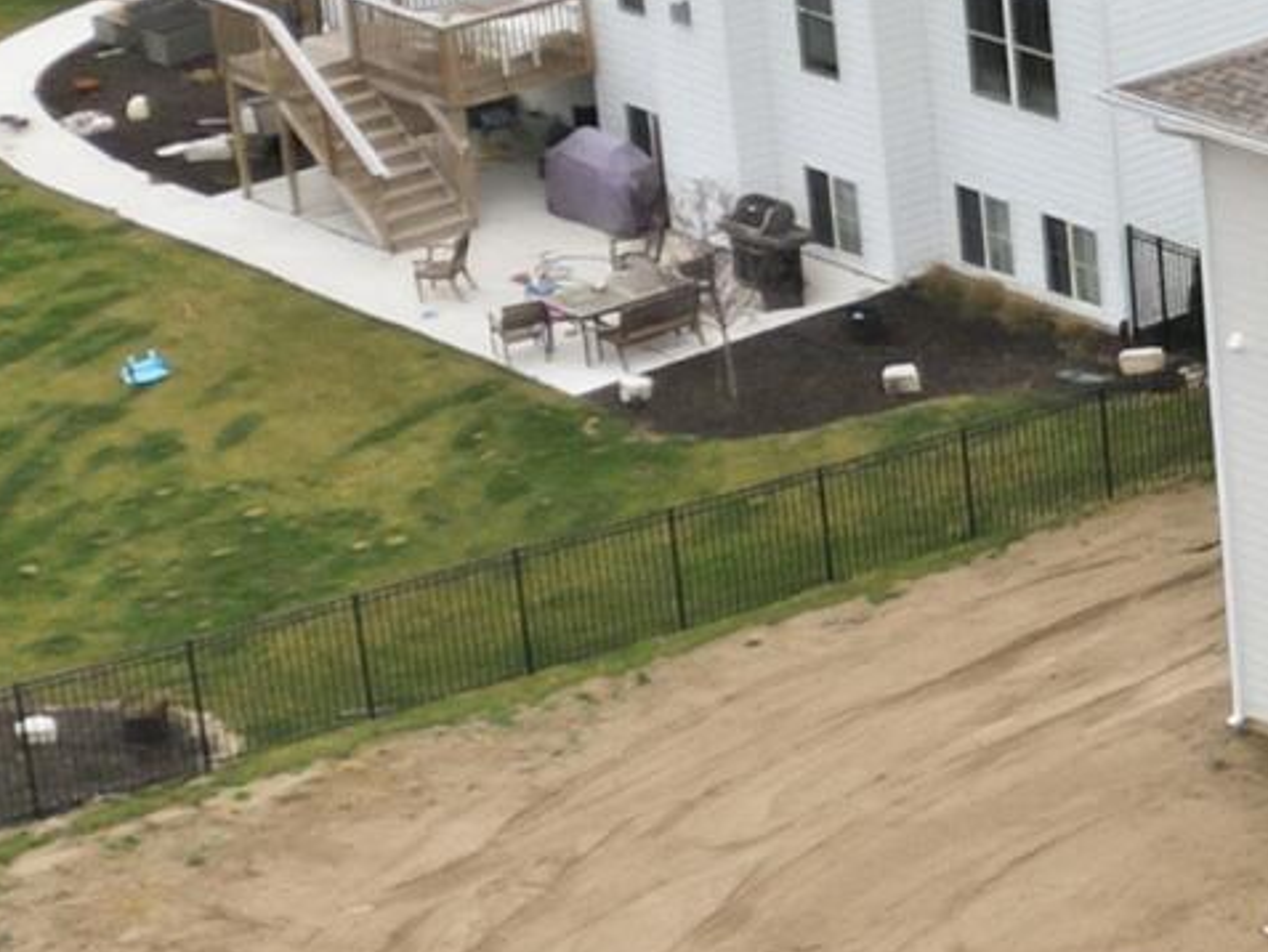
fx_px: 5533
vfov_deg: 9.8
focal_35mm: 151
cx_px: 2129
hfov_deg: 12.2
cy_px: 572
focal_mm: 6.7
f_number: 1.7
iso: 130
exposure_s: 1/1000
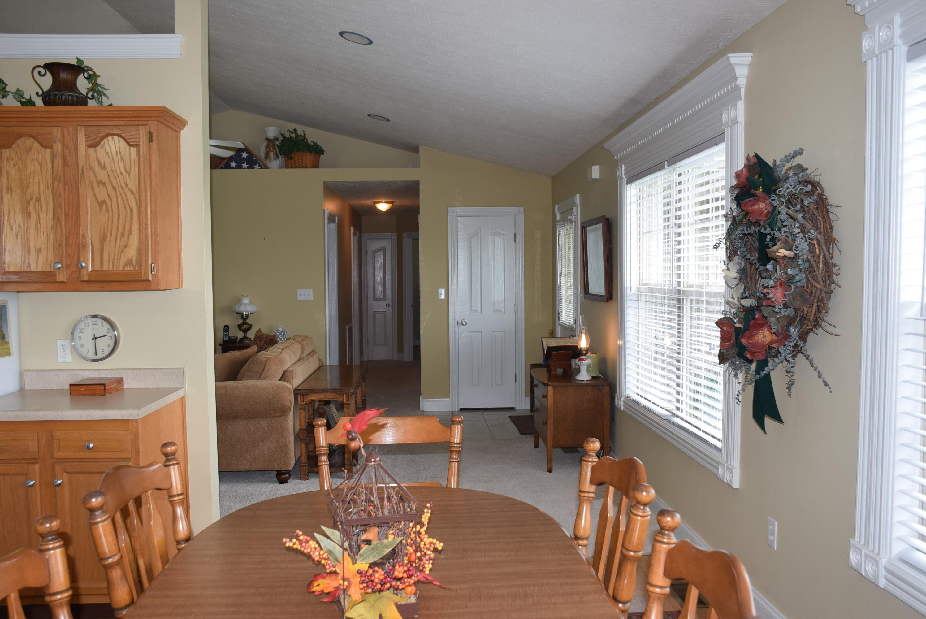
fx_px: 772
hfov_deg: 61.9
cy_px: 310
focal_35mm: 30
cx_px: 463
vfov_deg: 43.7
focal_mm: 20
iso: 450
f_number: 5.6
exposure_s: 1/125
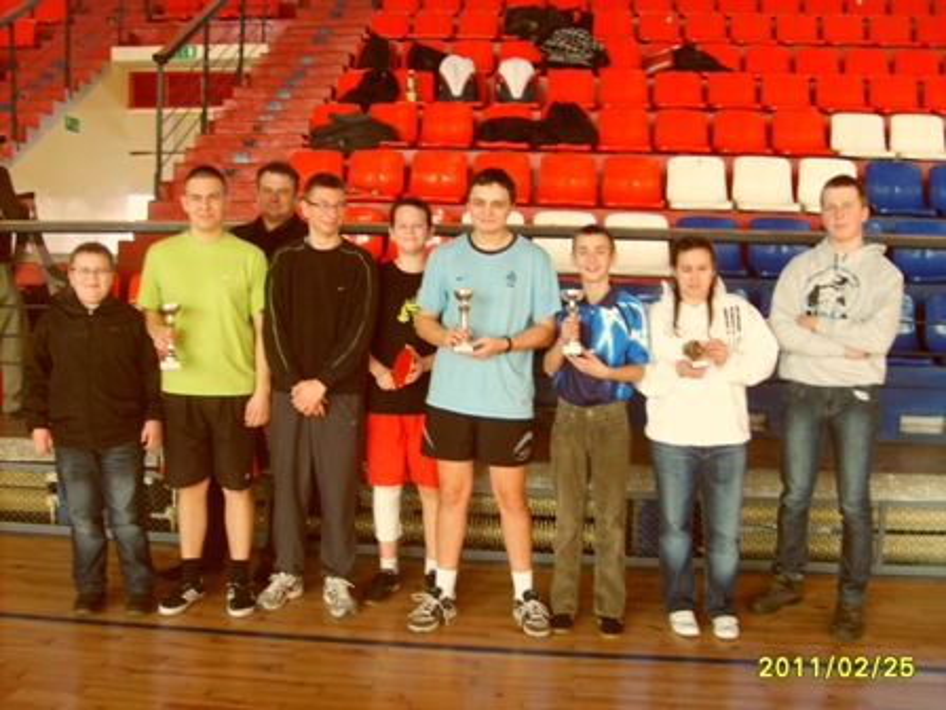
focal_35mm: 35
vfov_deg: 40.7
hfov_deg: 52.6
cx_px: 473
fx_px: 956
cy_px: 355
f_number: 2.8
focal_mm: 5.8
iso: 80
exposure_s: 1/30
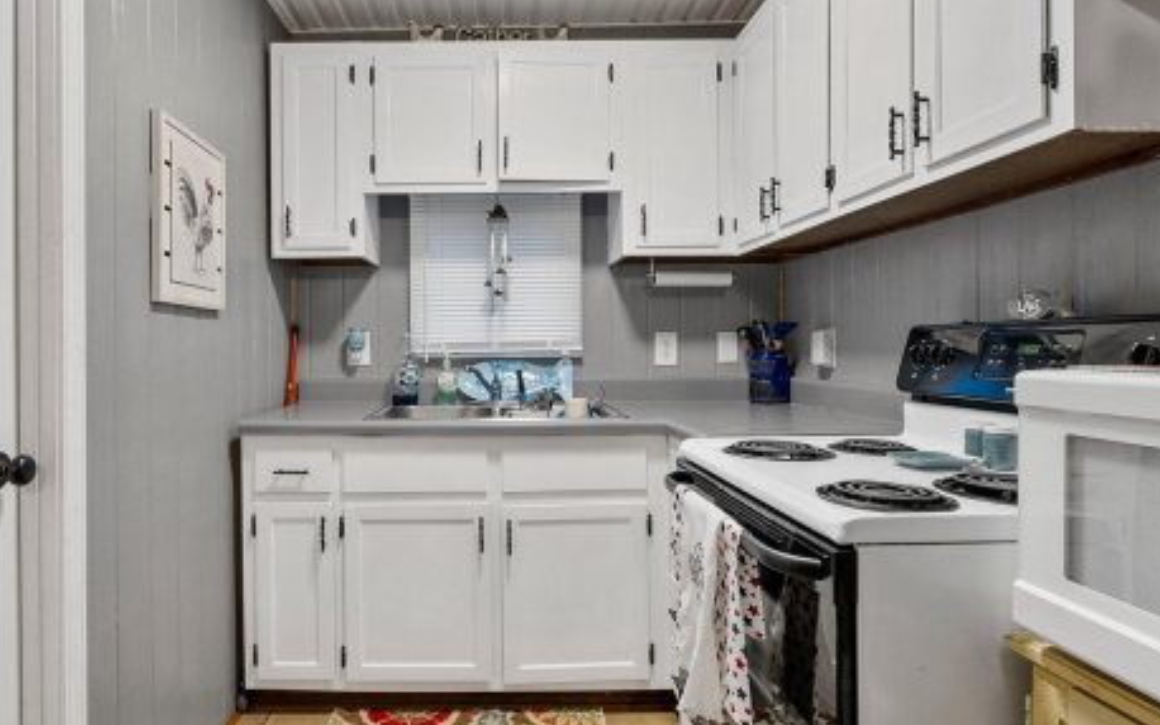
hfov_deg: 84.6
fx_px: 632
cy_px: 345
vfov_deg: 59.6
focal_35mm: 20
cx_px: 500
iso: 400
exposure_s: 1/4
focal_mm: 12
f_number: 7.1
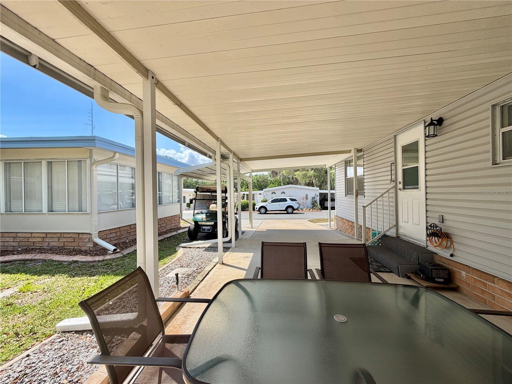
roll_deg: +1.2
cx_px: 256
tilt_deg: +0.8
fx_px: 207
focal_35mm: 14
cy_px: 192
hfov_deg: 102.1
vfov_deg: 85.7
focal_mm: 2.22
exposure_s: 1/770
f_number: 2.2
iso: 40
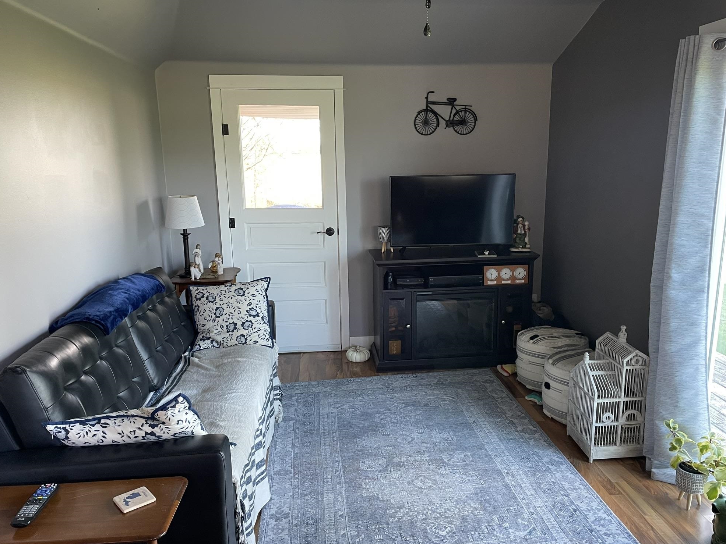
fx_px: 566
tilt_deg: -13.0
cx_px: 369
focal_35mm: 27
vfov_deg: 51.3
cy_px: 282
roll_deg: +0.5
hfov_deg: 65.3
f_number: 1.6
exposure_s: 1/60
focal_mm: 4.2
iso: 160
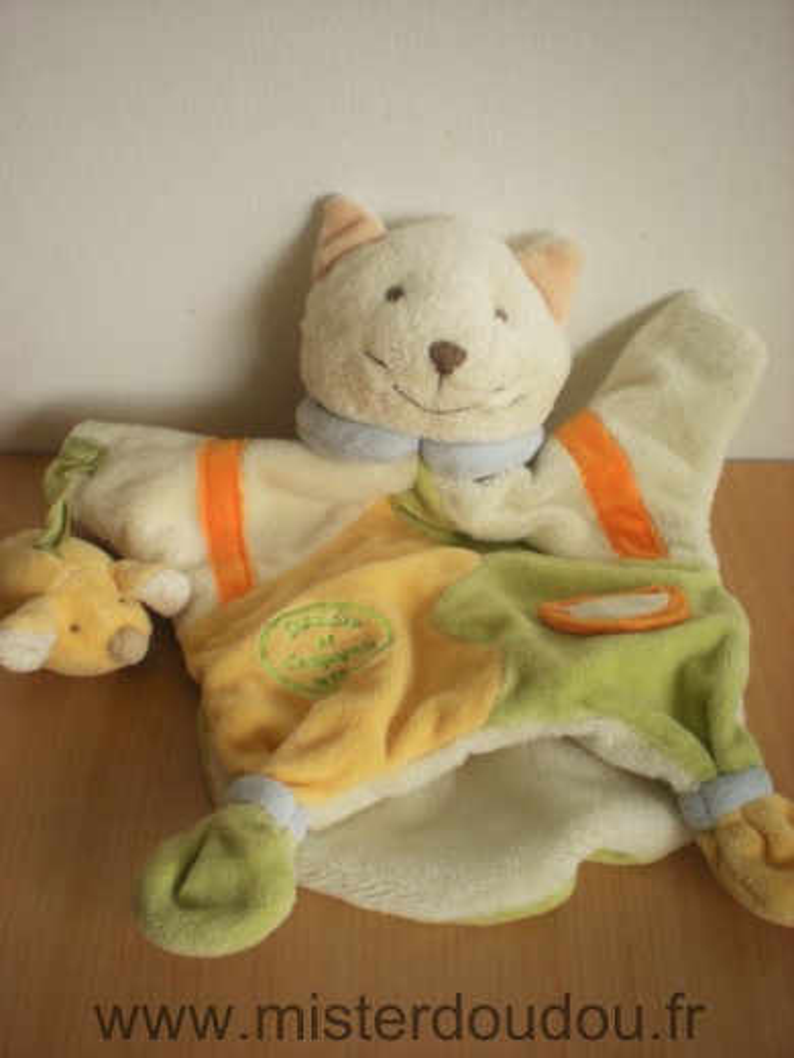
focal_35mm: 38
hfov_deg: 37.7
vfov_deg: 49.0
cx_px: 397
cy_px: 529
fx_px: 1162
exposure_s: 1/60.2
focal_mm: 6.3
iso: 192
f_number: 3.1
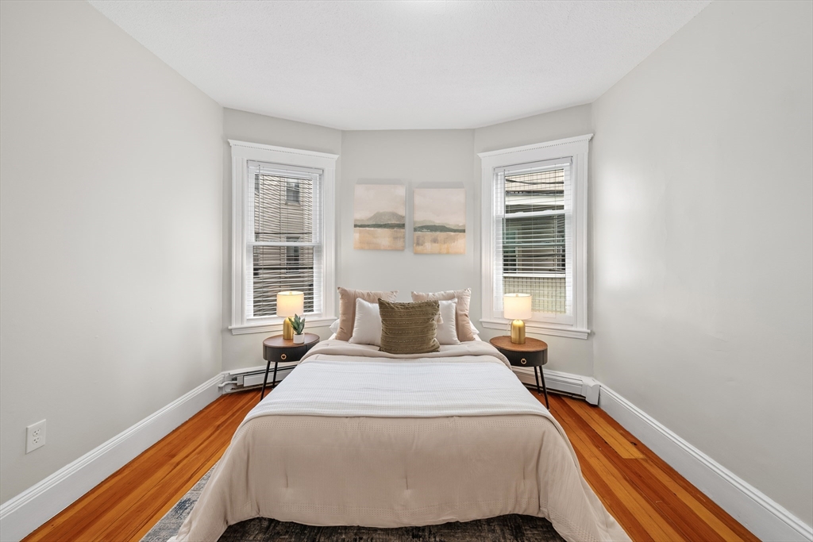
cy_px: 271
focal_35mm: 14
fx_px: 316
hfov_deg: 104.2
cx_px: 406
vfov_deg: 81.2
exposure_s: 1/2
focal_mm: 14
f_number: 8
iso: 400
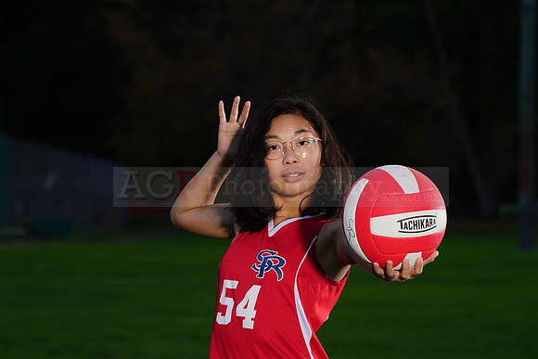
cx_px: 269
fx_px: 2765
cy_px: 180
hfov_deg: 11.1
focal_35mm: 185
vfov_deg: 7.4
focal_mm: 185
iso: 200
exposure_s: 1/250
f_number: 9
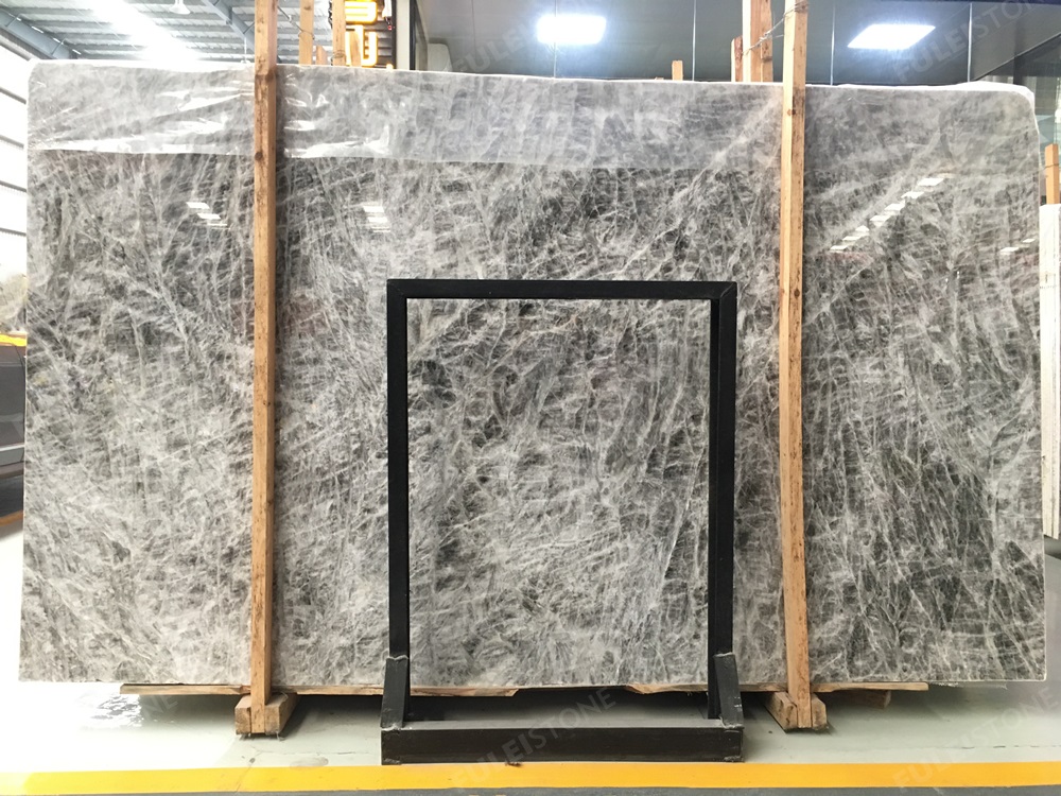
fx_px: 889
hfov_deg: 61.7
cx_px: 530
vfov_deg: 48.2
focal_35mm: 29
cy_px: 398
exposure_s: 1/20
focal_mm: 4.15
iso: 200
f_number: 2.2
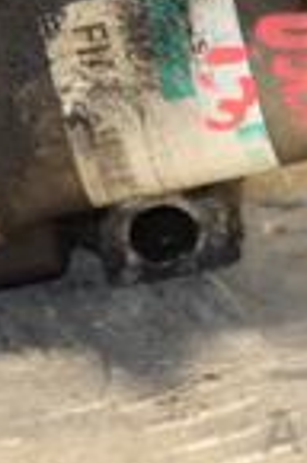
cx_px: 201
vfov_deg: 3.2
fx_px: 8393
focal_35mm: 653
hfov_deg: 2.1
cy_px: -125
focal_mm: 105
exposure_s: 1/100
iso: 800
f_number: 5.6
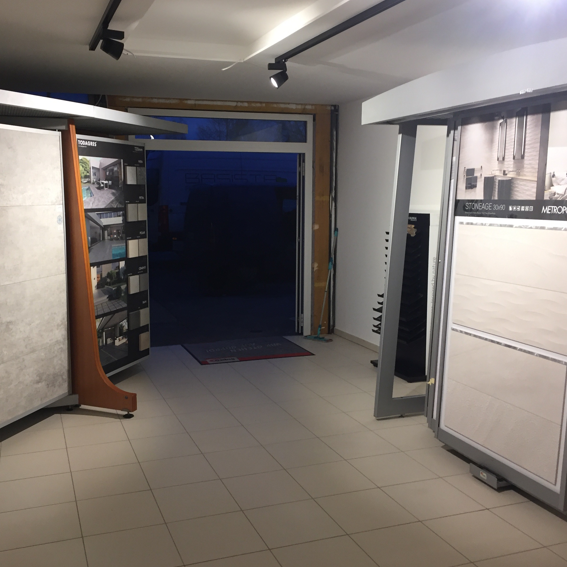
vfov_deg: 47.2
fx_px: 649
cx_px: 249
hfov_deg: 47.1
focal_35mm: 35
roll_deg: -0.4
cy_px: 283
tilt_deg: -9.5
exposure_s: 1/33
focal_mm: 4.15
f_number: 2.2
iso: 50
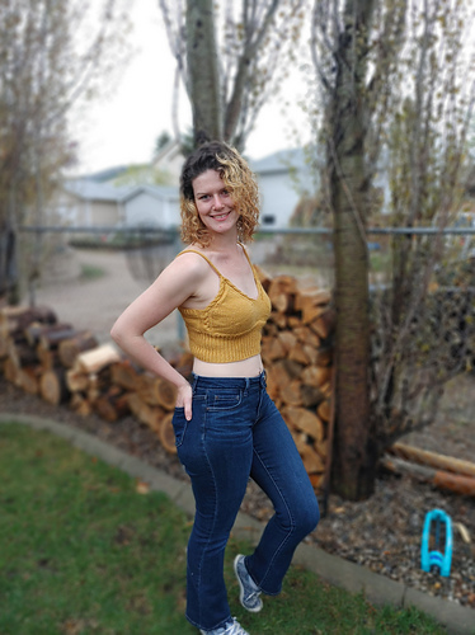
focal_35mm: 26
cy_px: 318
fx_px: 477
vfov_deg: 67.4
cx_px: 238
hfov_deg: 53.0
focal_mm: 4.81
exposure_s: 1/40
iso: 50
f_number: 1.8
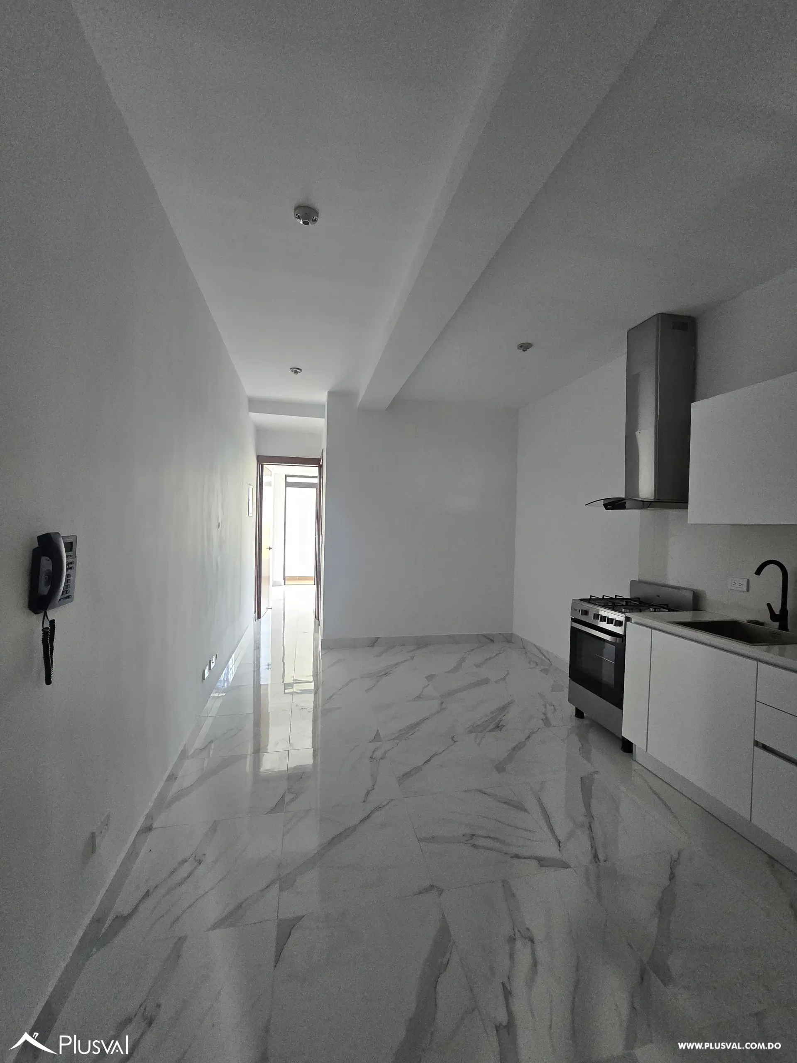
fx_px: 399
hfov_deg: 89.9
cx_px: 398
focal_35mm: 13
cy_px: 532
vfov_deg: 106.2
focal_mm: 2.2
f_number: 2.2
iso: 500
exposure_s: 1/60
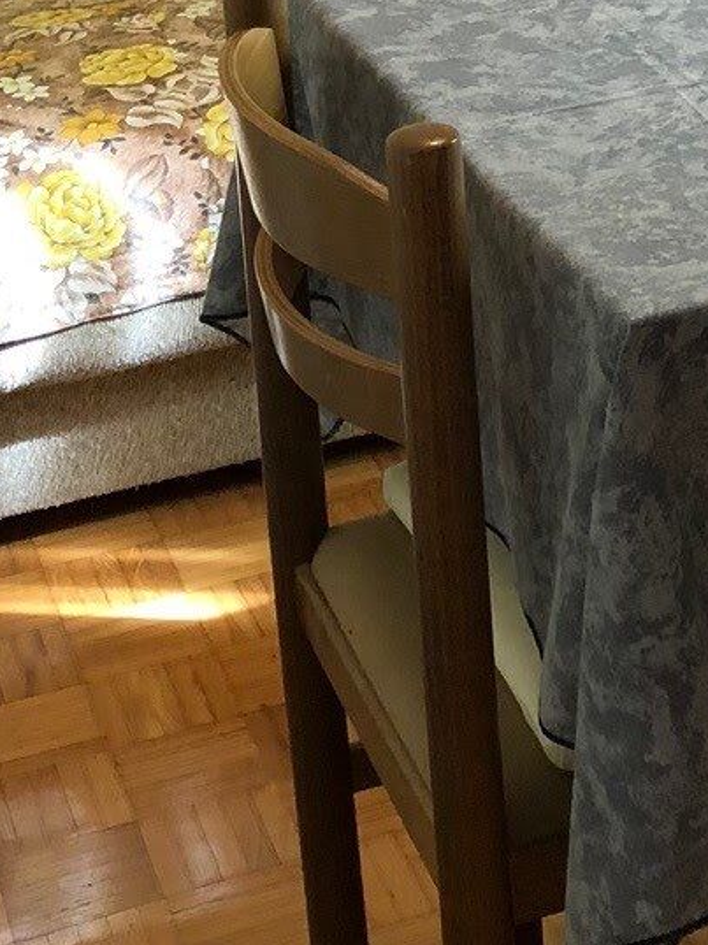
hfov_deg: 13.6
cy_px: -346
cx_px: 889
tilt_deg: -12.2
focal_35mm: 105
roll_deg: +1.8
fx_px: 2866
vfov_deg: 17.4
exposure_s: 1/17
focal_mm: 3.99
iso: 50
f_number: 1.8
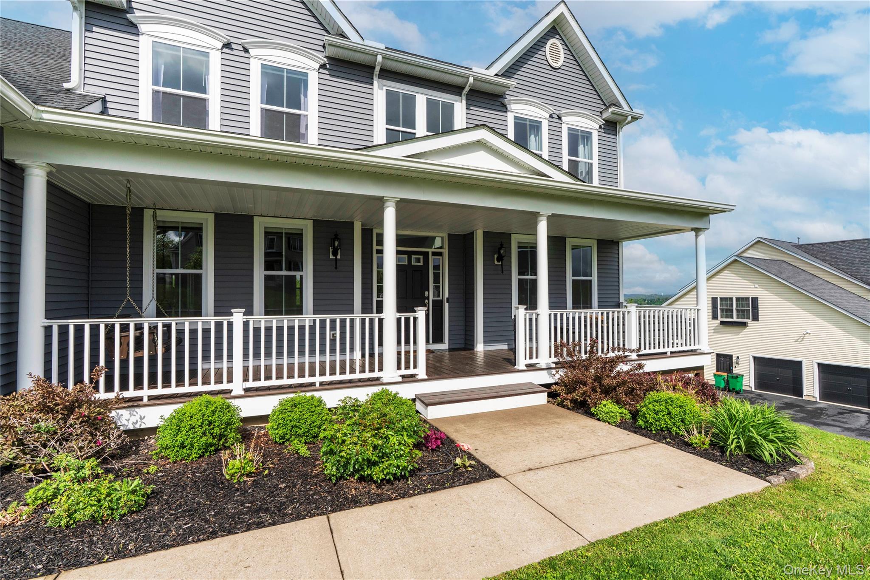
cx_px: 435
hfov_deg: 96.7
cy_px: 290
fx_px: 387
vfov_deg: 73.7
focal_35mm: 16
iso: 400
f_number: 9
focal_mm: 16
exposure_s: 1/800
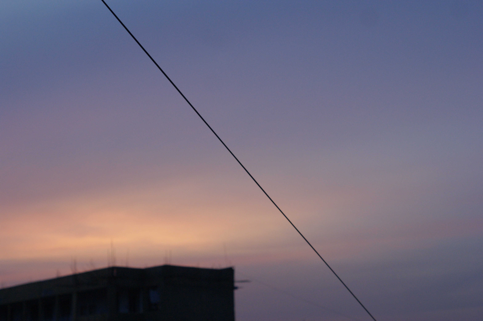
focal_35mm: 75
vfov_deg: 18.2
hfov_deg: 27.0
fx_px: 1006
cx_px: 242
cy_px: 160
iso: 400
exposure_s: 1/125
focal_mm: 50
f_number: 3.5
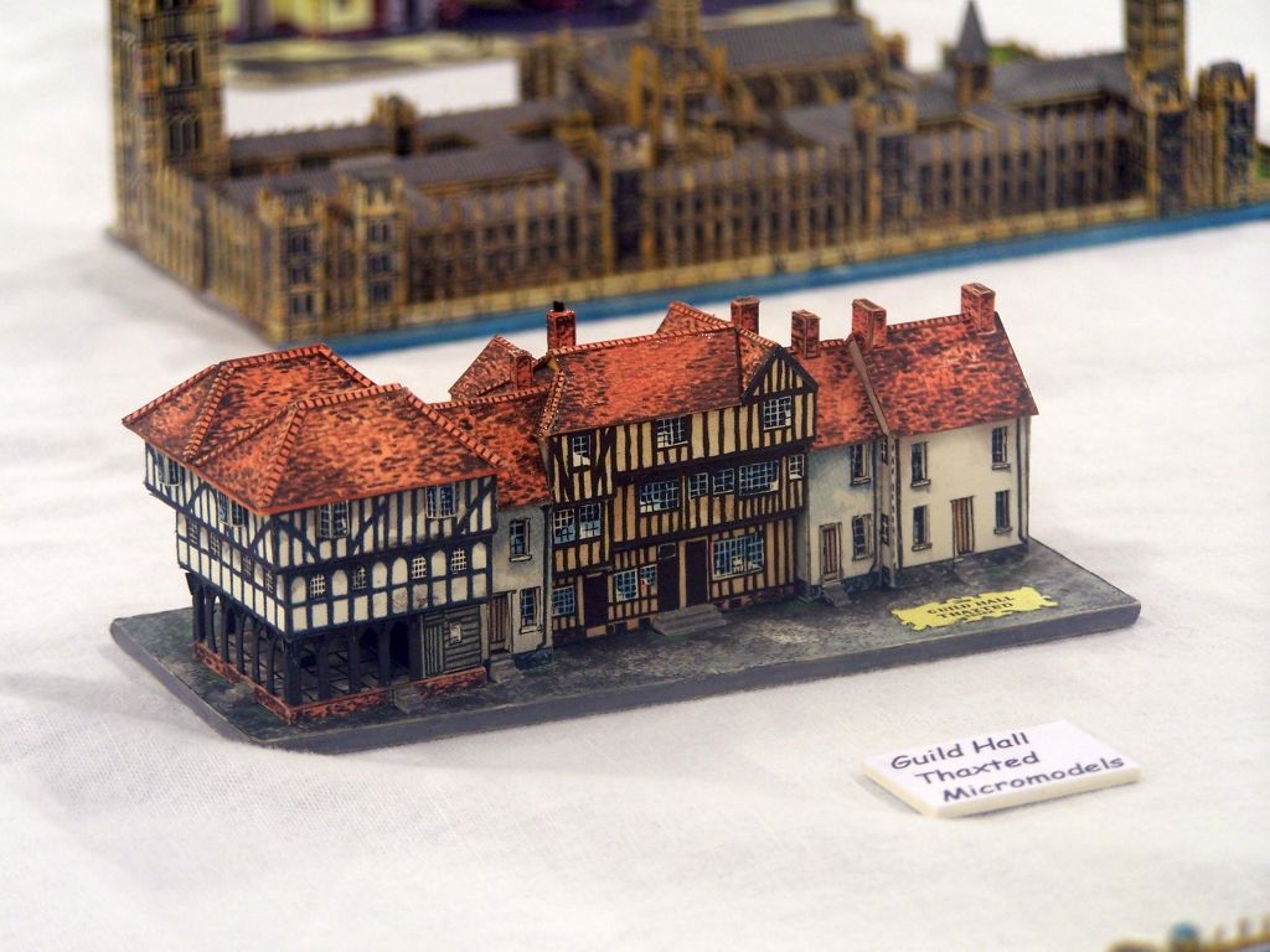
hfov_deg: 15.4
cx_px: 635
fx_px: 4696
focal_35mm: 128
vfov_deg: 11.6
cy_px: 476
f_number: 3.2
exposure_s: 1/4
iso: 80
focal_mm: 21.2
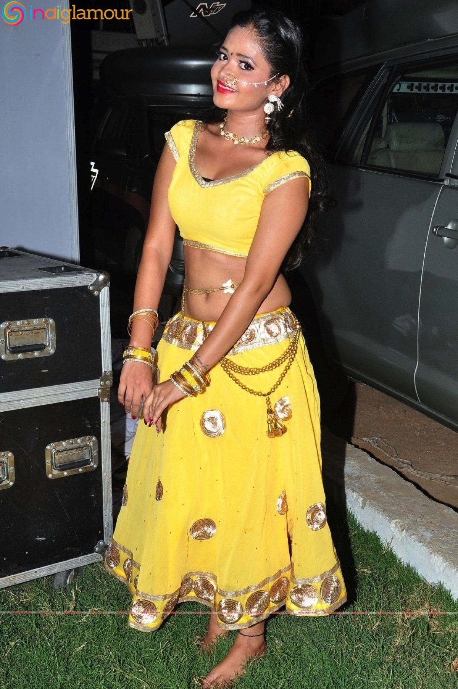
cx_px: 229
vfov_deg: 38.9
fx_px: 975
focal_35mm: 51
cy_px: 344
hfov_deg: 26.4
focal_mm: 34
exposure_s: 1/125
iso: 500
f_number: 10
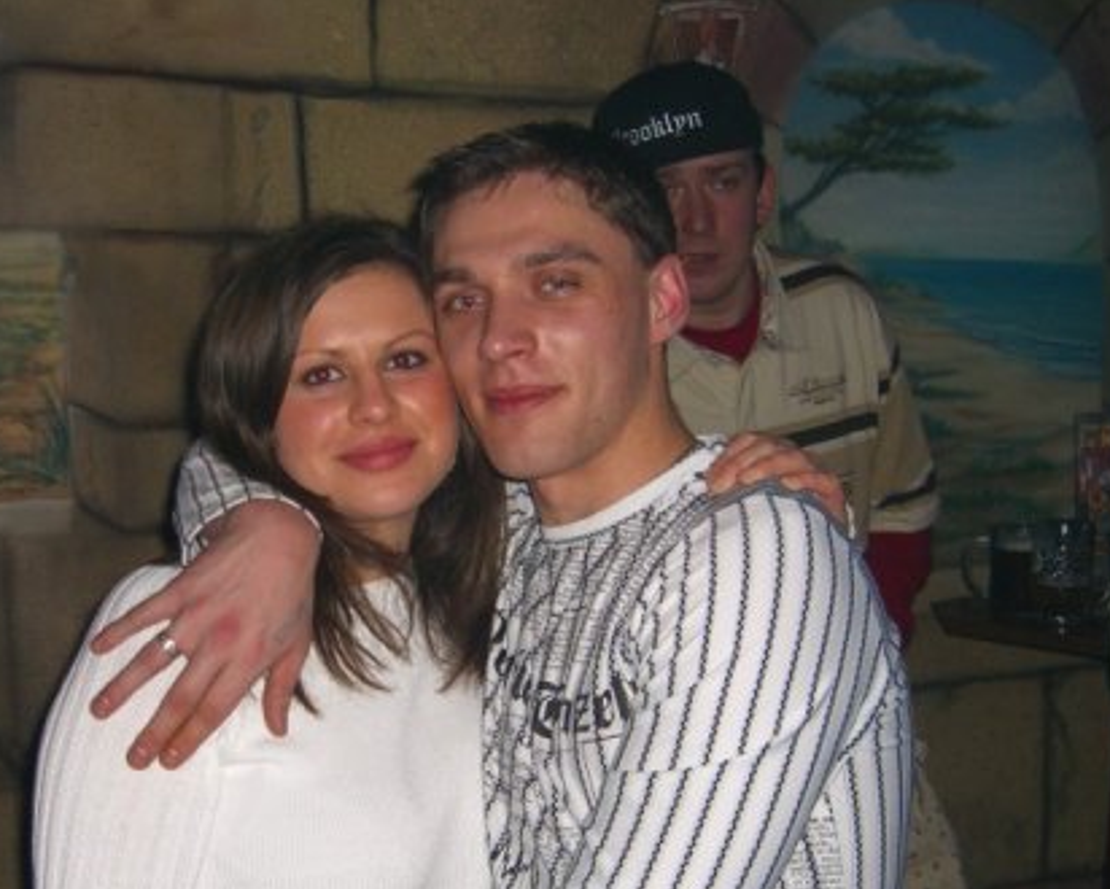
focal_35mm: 54
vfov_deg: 27.9
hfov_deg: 34.5
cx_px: 401
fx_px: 1775
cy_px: 601
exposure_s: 1/60
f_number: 2.8
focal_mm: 7.9
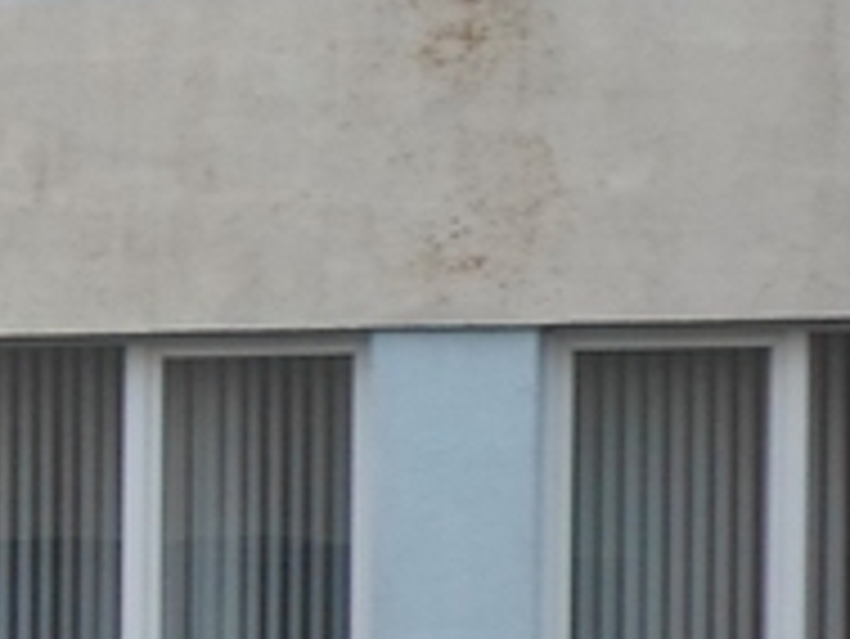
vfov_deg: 3.4
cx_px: -1426
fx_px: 10787
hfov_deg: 4.4
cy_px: 873
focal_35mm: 439
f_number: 4.7
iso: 80
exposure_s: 1/60
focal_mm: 14.6
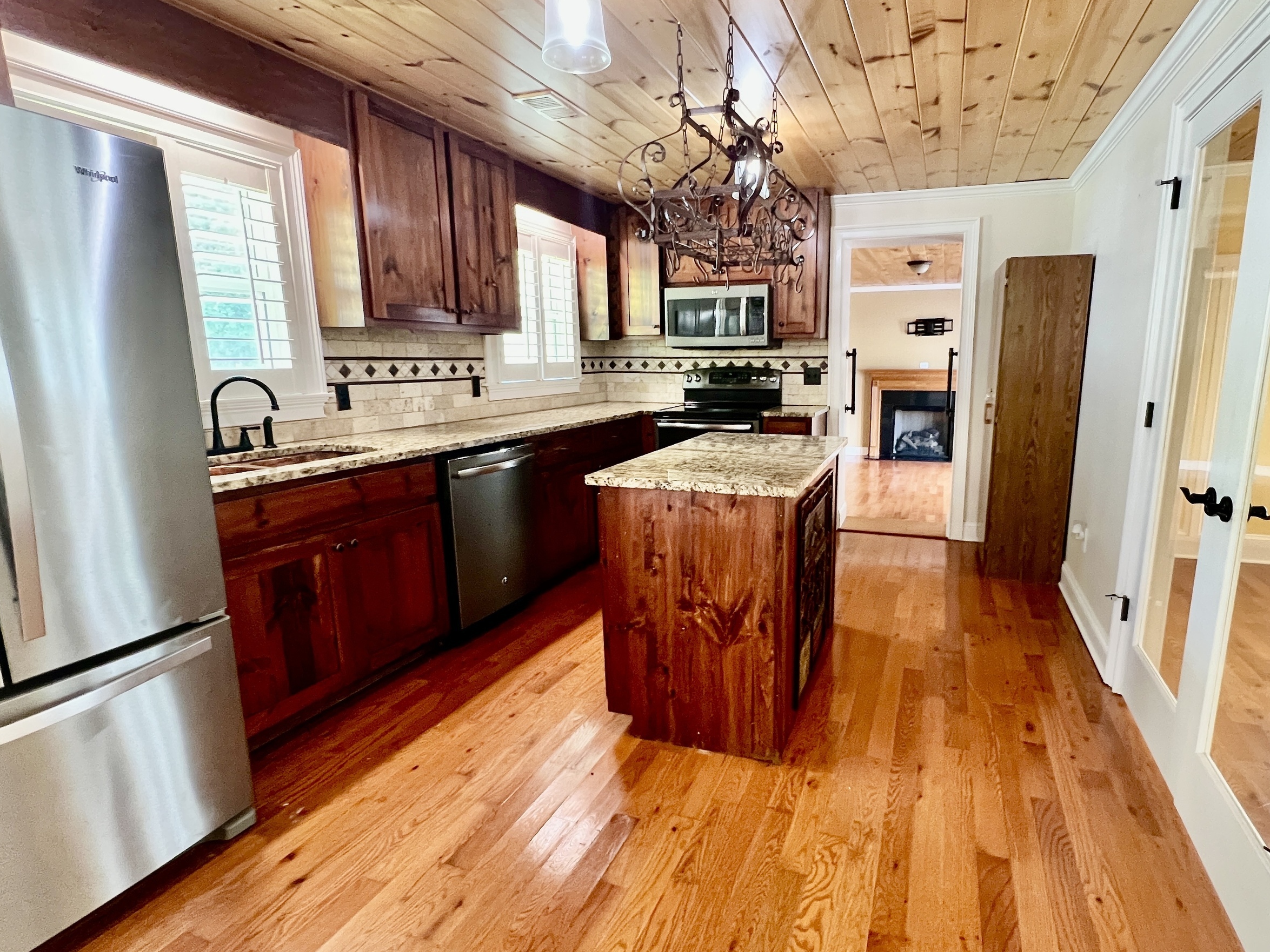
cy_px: 493
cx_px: 722
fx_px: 624
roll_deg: +0.6
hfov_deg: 90.5
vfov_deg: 74.7
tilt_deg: -12.1
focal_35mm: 17
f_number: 1.8
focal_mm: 1.57
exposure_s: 1/60
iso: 400
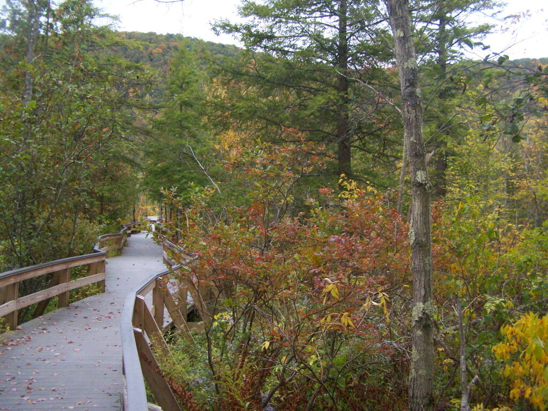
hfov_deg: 49.0
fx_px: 602
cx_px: 274
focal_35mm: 38
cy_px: 206
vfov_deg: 37.7
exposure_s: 1/200
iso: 400
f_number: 2.8
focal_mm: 6.3
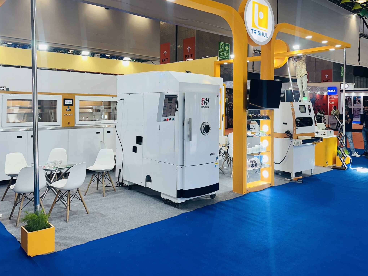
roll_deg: -0.7
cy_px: 106
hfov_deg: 59.9
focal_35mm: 30
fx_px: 319
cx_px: 196
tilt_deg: -0.9
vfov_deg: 46.4
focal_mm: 6.86
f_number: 1.78
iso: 64
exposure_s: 1/100
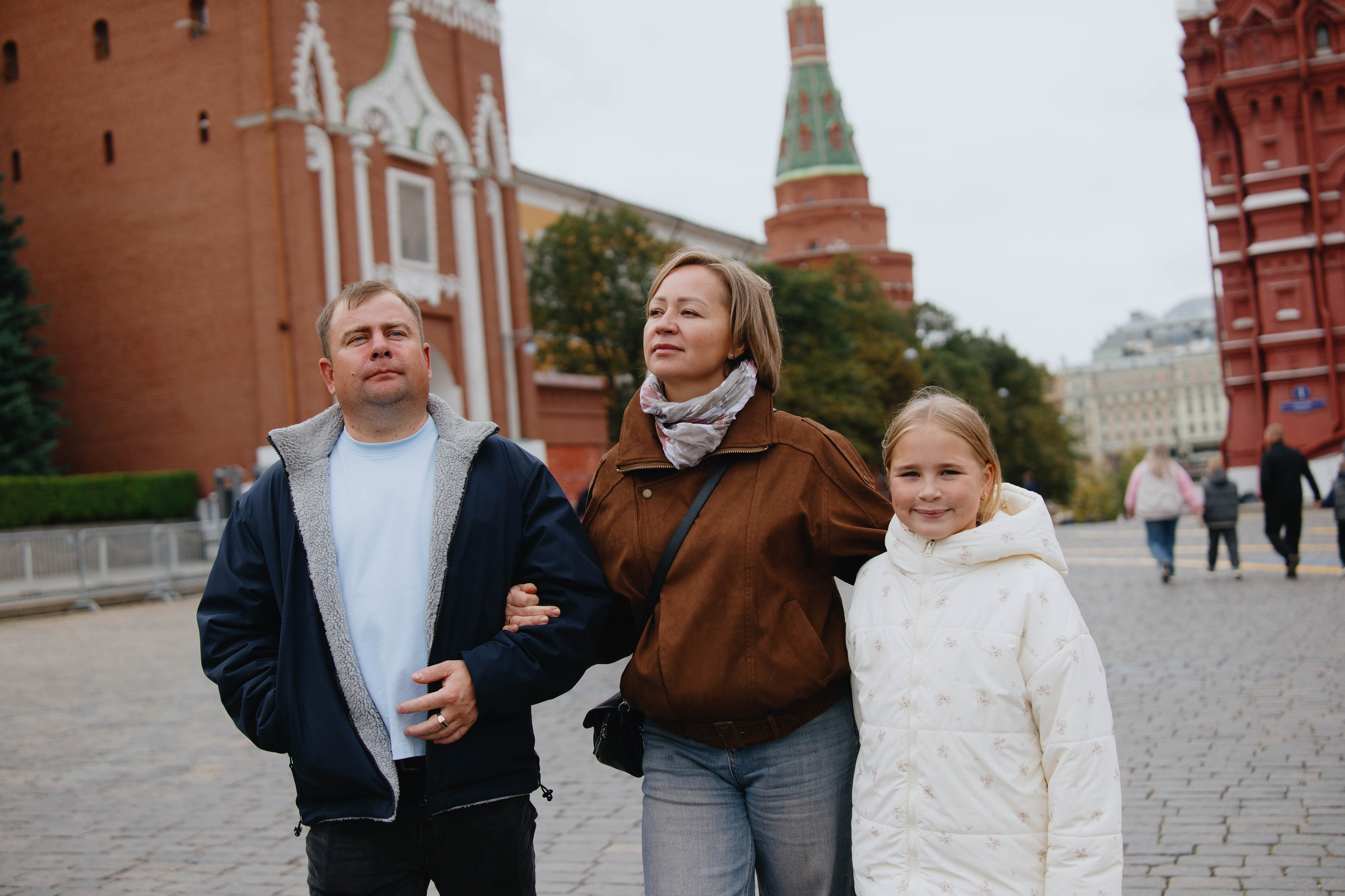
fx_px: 1513
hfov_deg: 47.9
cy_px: 448
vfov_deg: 33.0
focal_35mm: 40
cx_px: 672
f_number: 1.8
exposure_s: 1/1600
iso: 100
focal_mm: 27
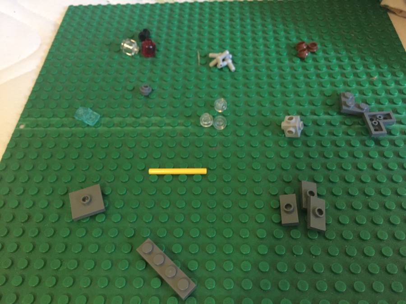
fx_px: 340
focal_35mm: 29
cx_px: 203
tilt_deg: -54.2
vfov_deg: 48.2
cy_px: 152
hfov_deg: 61.7
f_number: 2.2
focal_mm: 4.15
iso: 500
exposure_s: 1/17
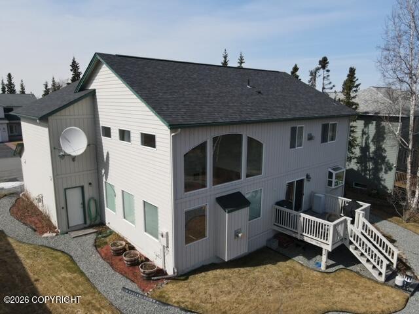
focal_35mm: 24
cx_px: 210
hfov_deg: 71.6
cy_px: 157
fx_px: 291
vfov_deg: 56.8
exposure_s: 1/1000
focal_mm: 4.5
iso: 100
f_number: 2.8
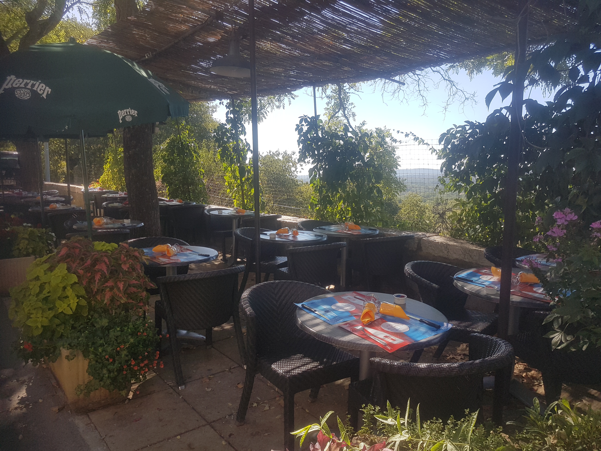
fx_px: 451
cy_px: 226
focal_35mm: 26
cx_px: 300
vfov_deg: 53.1
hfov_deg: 67.3
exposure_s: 1/840
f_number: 1.7
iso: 40
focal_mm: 4.2
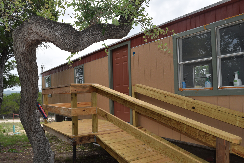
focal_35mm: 30
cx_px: 133
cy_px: 90
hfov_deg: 61.8
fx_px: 203
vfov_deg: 43.5
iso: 100
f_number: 7.1
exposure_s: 1/200
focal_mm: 18
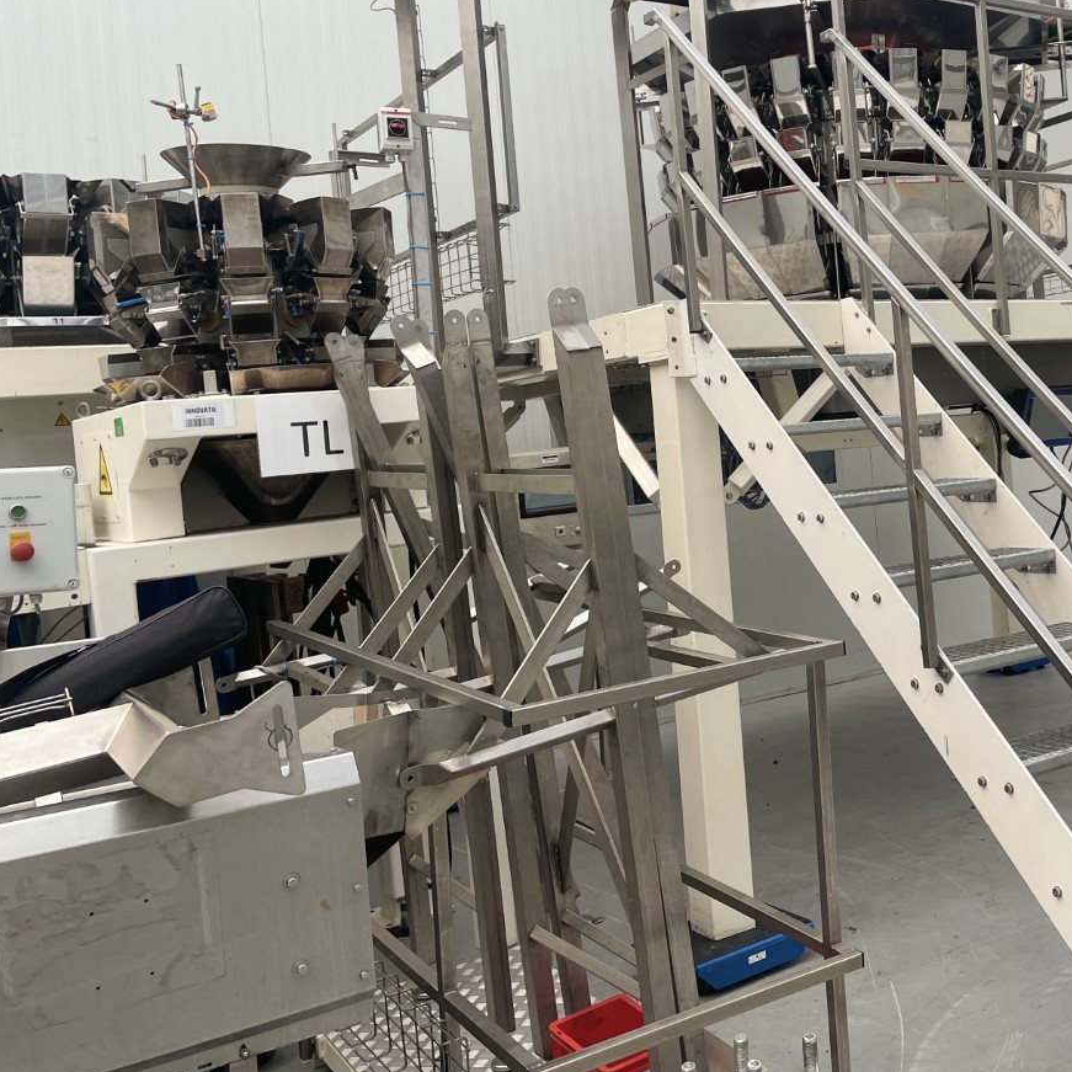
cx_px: 862
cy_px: 443
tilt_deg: -0.5
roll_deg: +5.6
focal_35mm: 38
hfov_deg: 41.9
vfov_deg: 43.7
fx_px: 1331
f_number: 1.6
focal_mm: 4.2
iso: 50
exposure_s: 1/2092
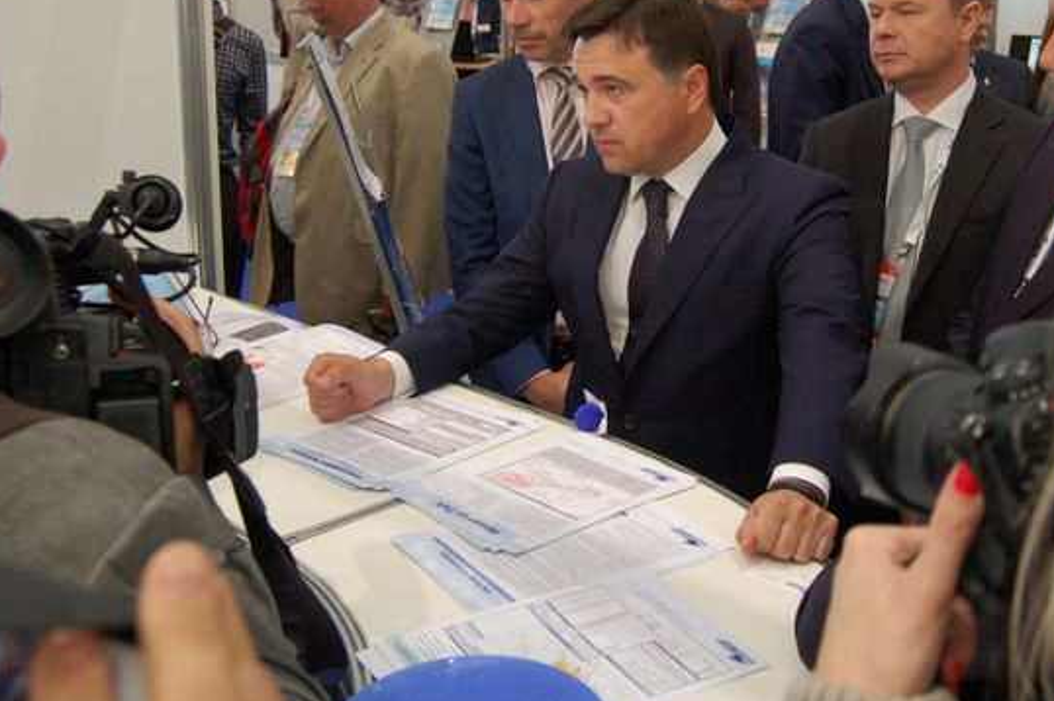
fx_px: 1258
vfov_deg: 31.0
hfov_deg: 45.2
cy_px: 272
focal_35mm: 43
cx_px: 638
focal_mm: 22
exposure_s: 1/60
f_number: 4.5
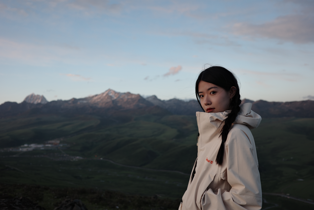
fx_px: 349
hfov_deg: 48.5
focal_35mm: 40
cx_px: 157
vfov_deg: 33.4
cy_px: 105
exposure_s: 1/160
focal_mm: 26
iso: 125
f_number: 2.8
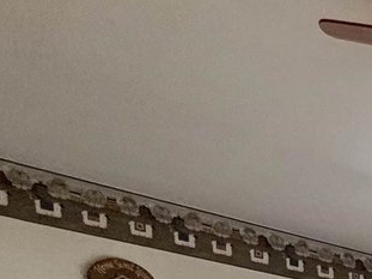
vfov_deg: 15.5
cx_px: 711
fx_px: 773
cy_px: 583
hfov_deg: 18.9
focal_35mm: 72
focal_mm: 2.22
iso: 200
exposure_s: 1/60
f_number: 2.2
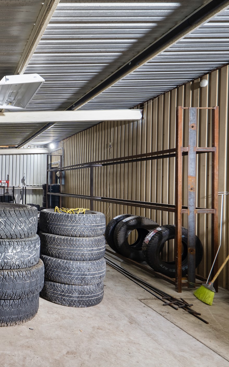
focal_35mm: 25
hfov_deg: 40.3
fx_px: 250
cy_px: 186
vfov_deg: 72.6
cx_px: -20
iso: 800
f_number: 7.1
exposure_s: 2
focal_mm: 16
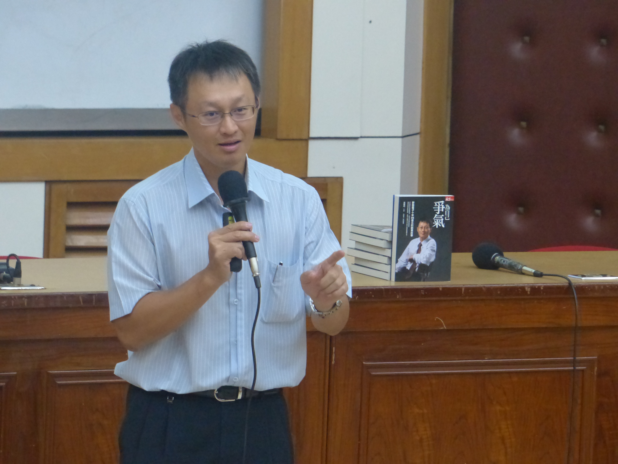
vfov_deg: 5.1
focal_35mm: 290
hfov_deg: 6.8
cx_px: 309
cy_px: 232
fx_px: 5177
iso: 800
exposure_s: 1/125
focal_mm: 52.3
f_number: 2.8
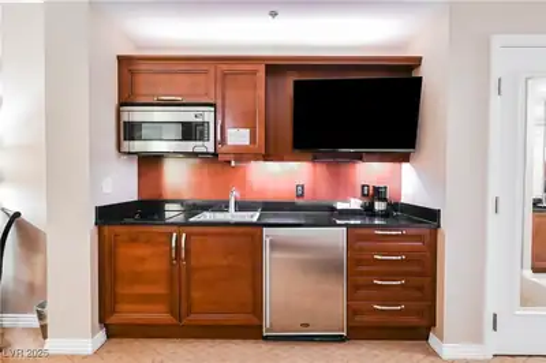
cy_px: 182
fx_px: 280
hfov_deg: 88.5
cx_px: 273
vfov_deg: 65.9
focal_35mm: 18
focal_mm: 18.5
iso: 6400
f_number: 5.6
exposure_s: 1/25
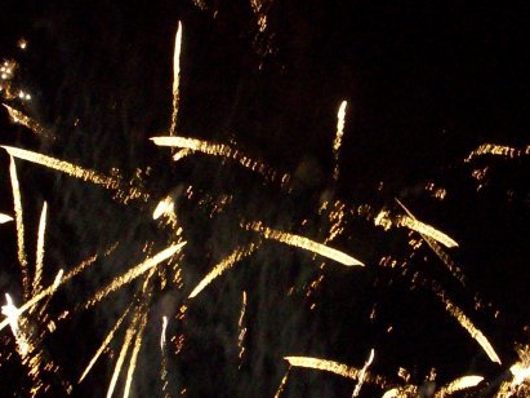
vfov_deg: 16.4
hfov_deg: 21.8
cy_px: 229
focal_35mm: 90
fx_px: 1378
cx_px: 306
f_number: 2.8
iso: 200
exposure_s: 1/8
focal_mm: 6.2
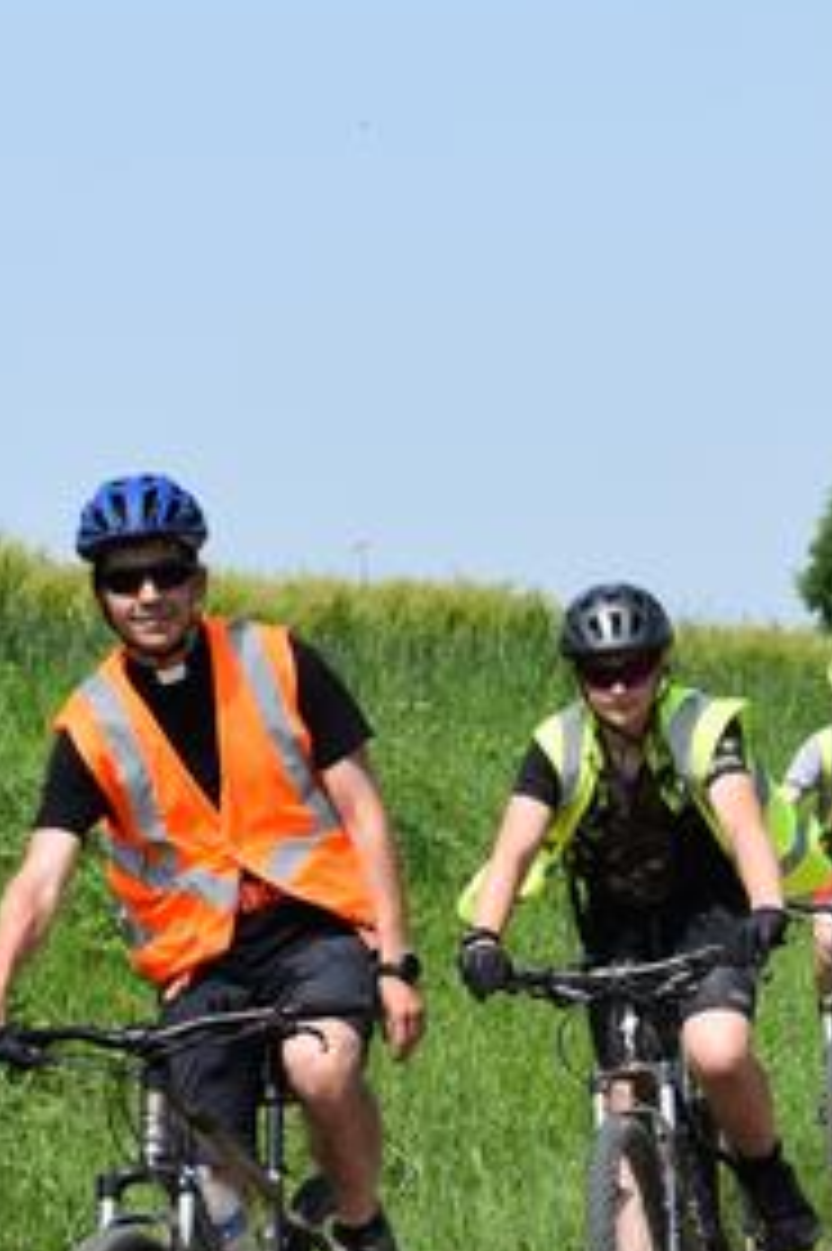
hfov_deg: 6.0
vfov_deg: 9.1
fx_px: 7879
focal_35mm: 227
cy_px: 920
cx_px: 589
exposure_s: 1/400
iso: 200
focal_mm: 60
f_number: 10
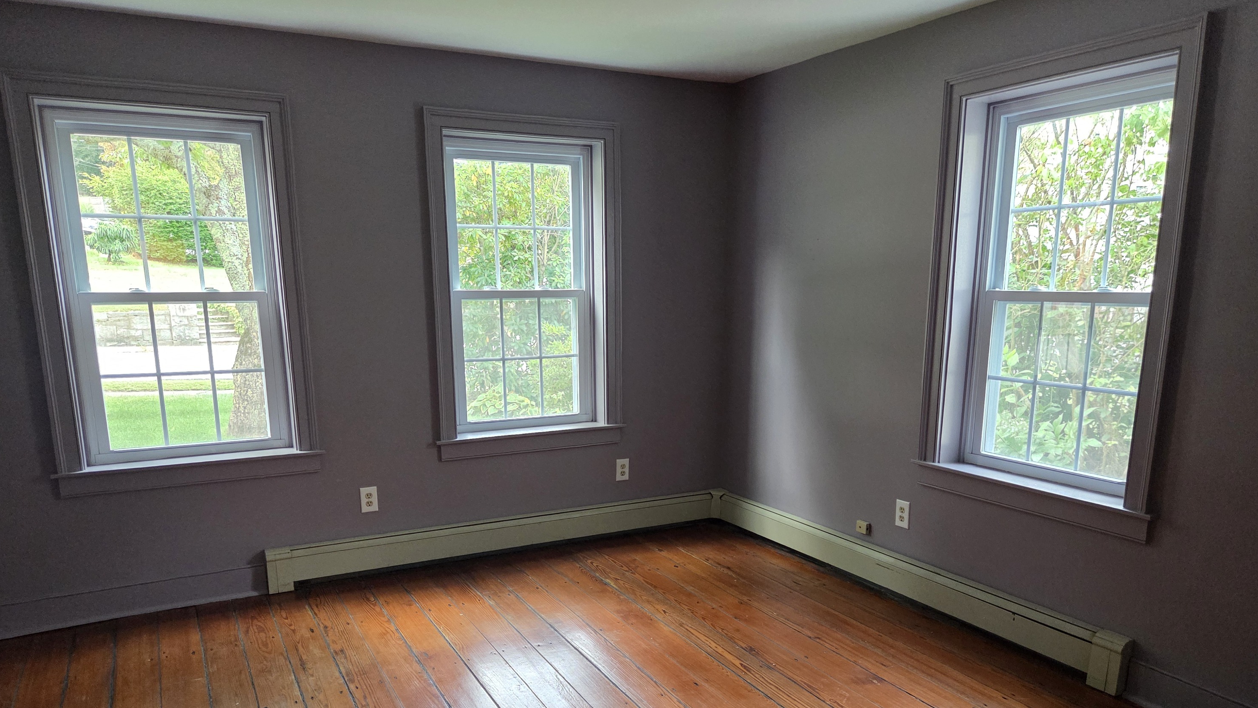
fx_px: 867
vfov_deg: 43.8
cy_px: 467
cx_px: 629
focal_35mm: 26
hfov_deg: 71.9
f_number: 1.8
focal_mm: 5.4
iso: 1600
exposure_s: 1/120
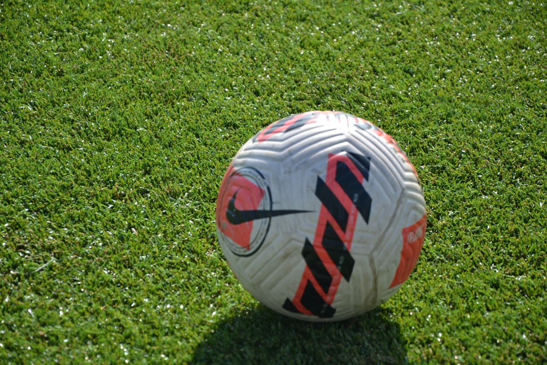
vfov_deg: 8.7
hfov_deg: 13.0
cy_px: 182
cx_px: 274
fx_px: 2393
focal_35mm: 158
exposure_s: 1/1000
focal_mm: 105
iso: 400
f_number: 5.6
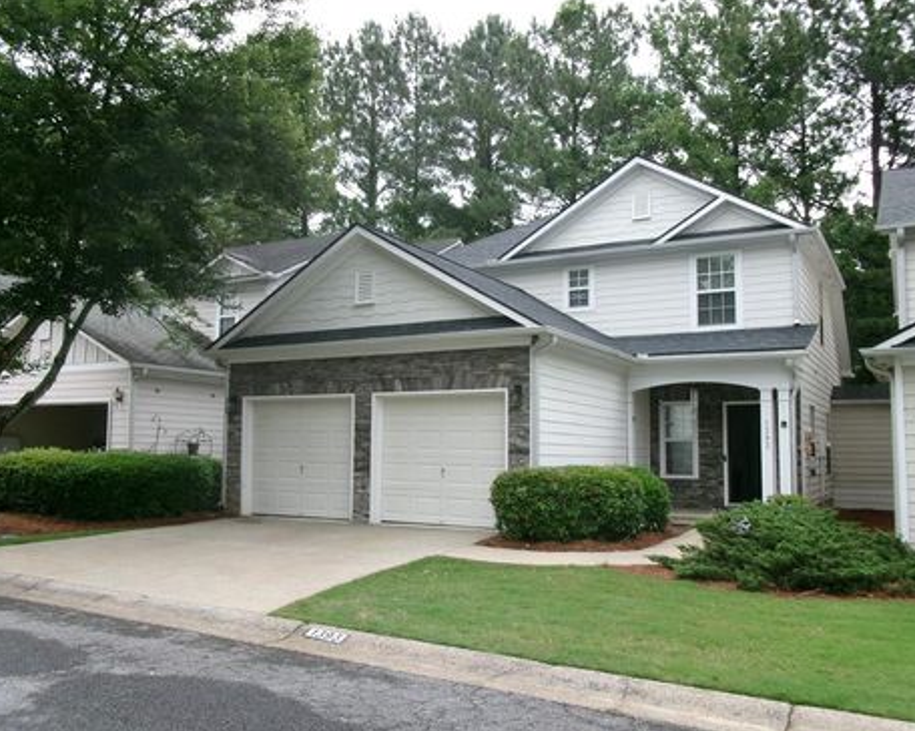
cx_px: 460
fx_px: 812
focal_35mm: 30
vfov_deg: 48.4
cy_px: 373
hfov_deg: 58.8
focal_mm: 5.1
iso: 100
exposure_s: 1/110
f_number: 3.9
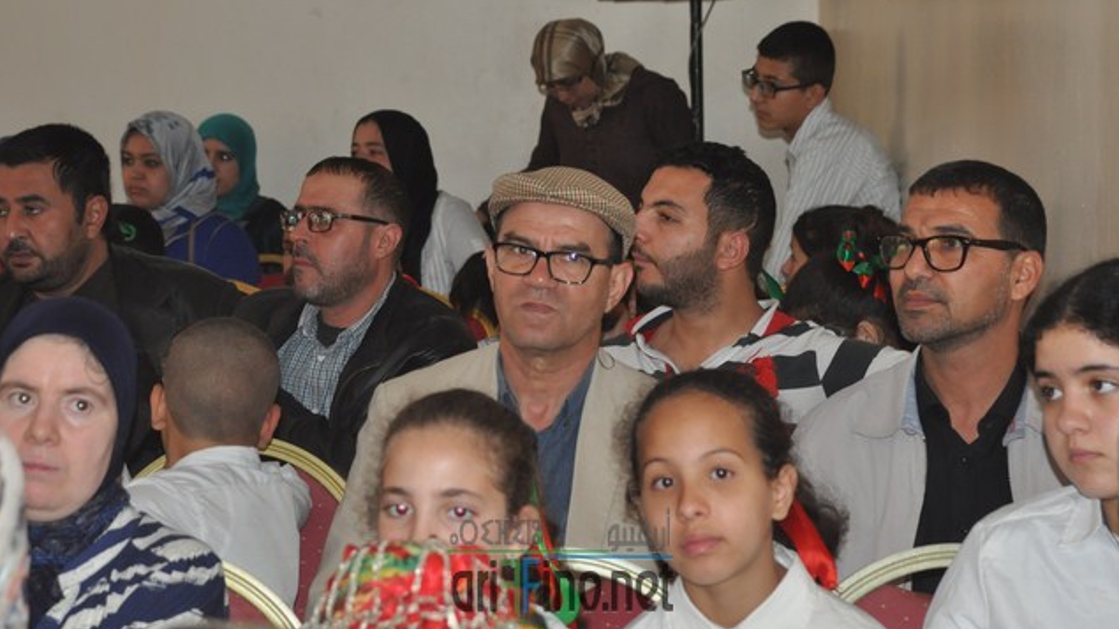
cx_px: 560
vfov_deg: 12.3
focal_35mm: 98
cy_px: 283
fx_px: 2907
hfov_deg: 21.8
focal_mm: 62
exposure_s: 1/60
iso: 800
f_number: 4.8
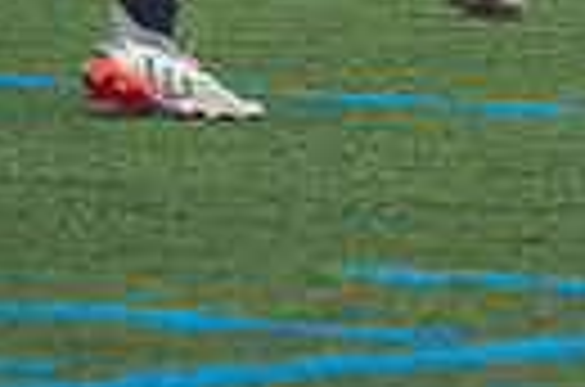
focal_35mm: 1340
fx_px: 21722
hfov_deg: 1.5
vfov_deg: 1.0
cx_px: 423
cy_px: -297
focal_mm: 200
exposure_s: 1/320
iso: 3200
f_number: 2.8
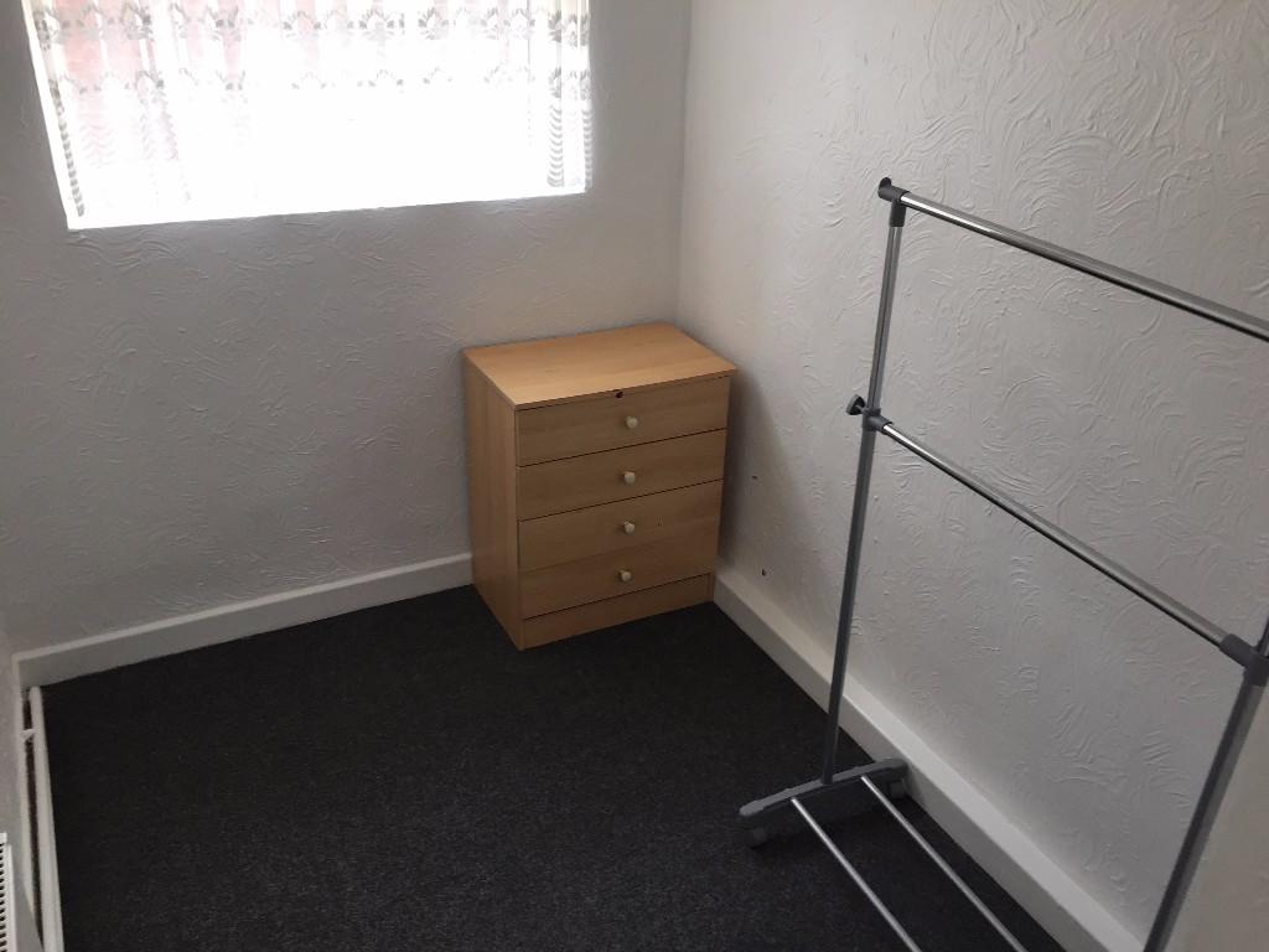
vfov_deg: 48.2
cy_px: 476
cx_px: 634
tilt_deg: -28.5
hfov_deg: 61.7
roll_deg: -2.8
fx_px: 1063
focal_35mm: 29
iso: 50
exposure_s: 1/100
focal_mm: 4.15
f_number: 2.2
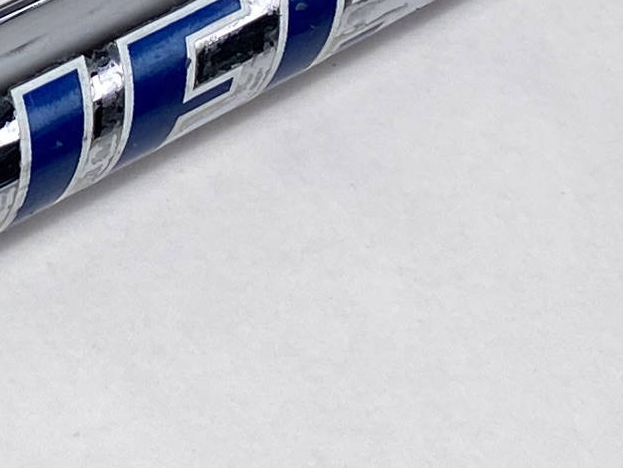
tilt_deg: -57.3
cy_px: -221
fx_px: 3024
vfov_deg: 8.6
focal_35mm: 168
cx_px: -769
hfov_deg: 10.5
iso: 32
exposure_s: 1/382
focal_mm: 4.25
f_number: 1.8
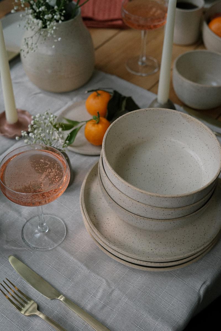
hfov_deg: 27.0
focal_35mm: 50
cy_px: 166
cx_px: 110
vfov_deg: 39.6
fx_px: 460
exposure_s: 1/500
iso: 2500
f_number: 4
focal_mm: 50
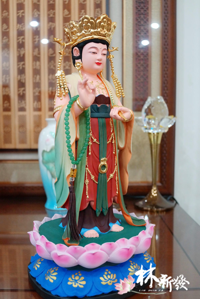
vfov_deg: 54.4
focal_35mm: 35
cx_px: 100
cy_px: 150
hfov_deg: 37.9
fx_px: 292
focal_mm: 35
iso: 2000
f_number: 5.6
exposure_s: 1/80
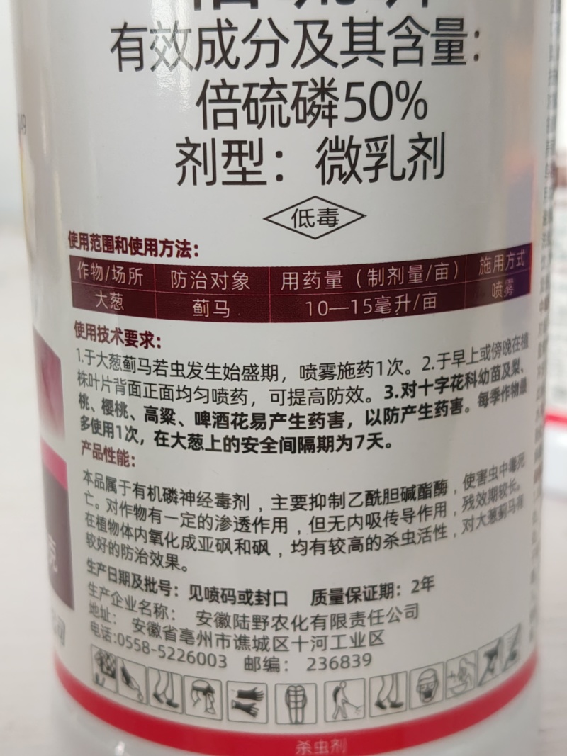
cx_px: 284
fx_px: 1114
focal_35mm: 51
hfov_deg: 28.6
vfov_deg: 37.5
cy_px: 378
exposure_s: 1/50
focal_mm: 4.84
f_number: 1.88
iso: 630
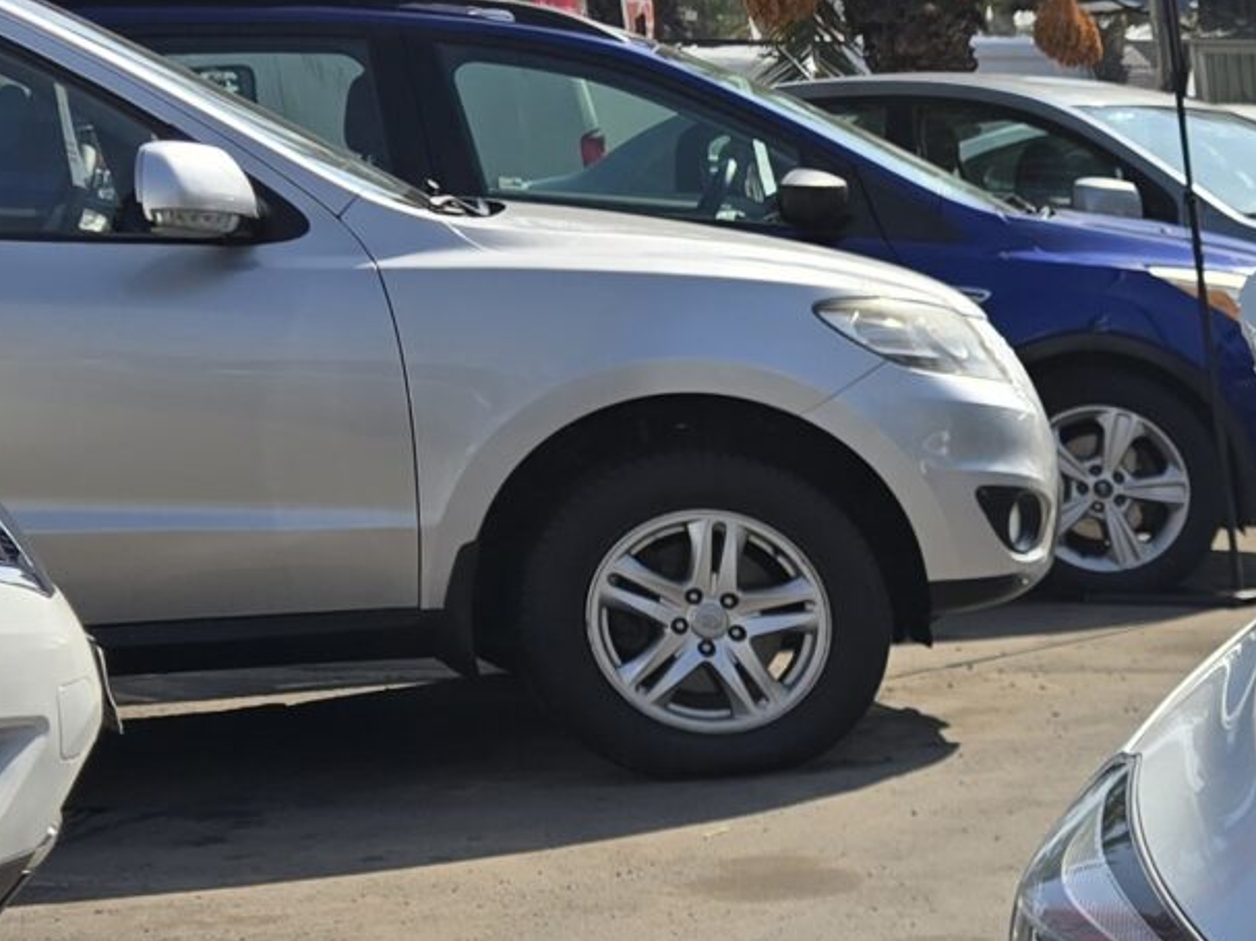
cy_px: 1181
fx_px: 3519
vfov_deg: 14.7
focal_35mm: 97
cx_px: 2369
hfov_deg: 16.4
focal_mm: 6.3
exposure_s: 1/1111
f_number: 1.7
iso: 12
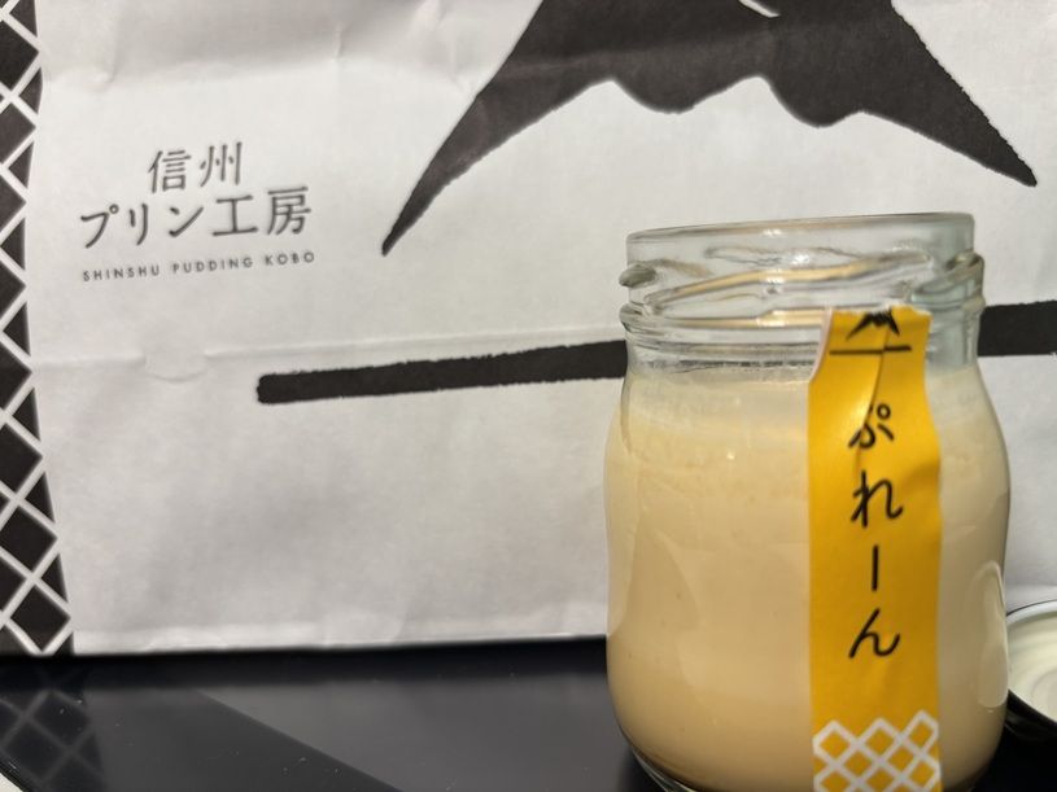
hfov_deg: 67.3
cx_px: 528
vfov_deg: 53.1
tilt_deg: -10.1
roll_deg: +2.1
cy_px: 396
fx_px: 794
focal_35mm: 26
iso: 80
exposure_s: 1/50
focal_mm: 5.96
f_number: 1.6
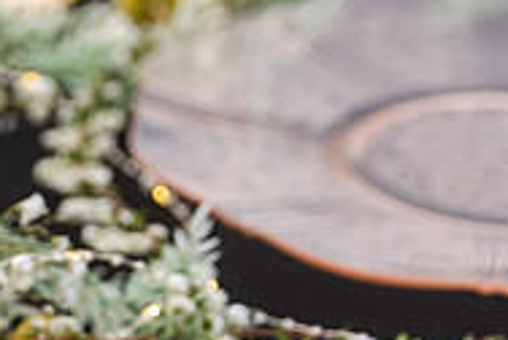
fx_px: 4268
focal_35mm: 302
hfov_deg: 6.8
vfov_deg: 4.5
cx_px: -73
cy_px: 471
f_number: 3.5
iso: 160
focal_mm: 98
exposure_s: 1/640
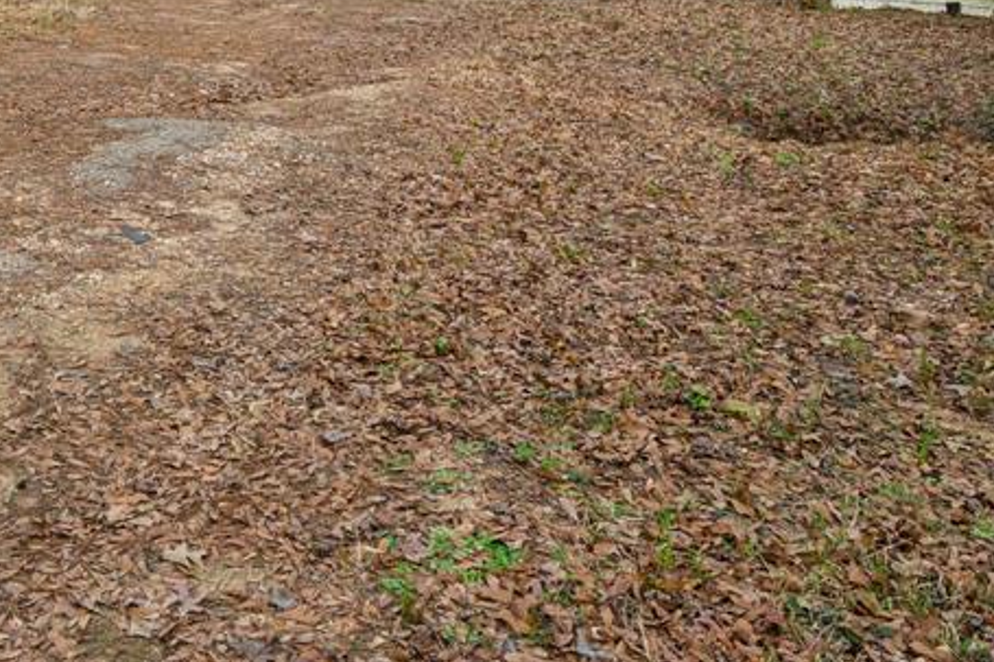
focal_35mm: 45
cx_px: 122
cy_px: -81
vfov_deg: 27.2
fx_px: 1242
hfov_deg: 40.7
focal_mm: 20
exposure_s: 1/500
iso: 800
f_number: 10
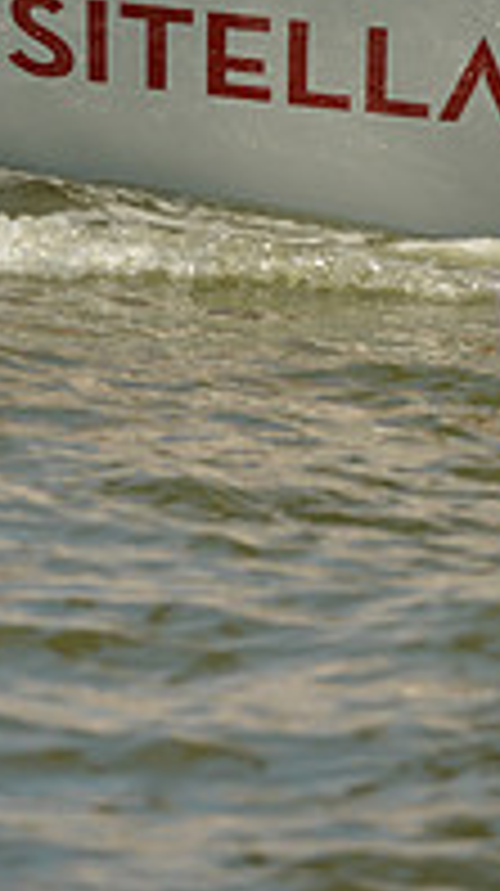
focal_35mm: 644
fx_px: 15218
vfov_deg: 3.3
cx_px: 250
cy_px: -382
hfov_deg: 1.9
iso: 200
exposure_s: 1/1600
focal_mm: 210
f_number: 5.6
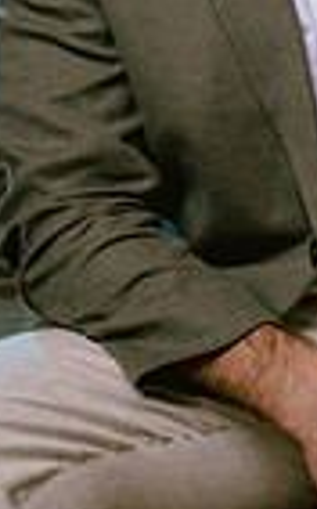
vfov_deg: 18.0
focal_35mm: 114
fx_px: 1577
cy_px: 51
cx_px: 396
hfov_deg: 11.2
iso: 200
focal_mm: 35
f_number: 5.6
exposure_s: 1/160
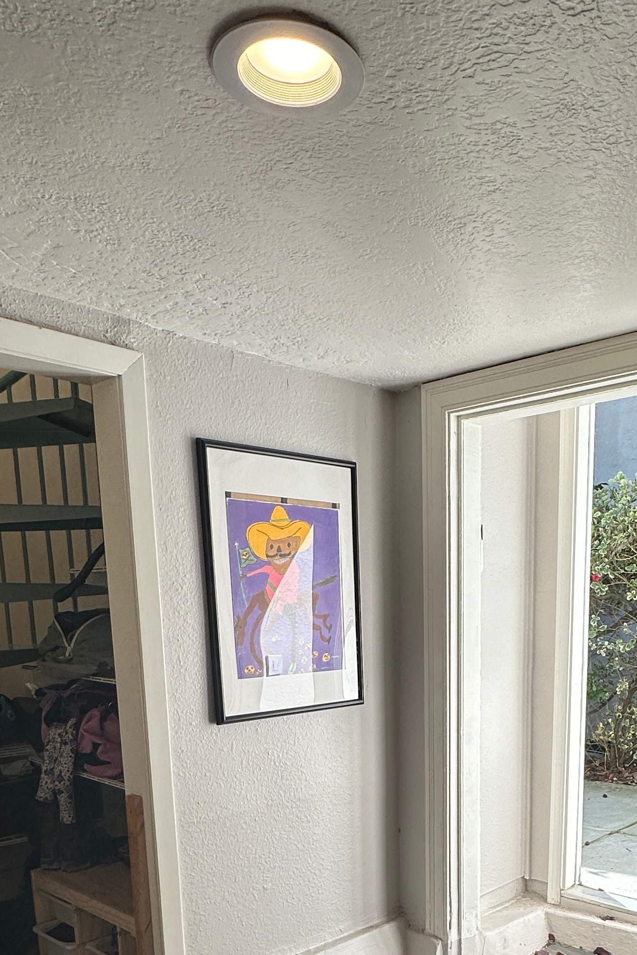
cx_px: 434
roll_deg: -1.2
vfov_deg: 57.4
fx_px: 796
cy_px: 760
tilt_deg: -7.9
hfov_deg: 42.9
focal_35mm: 30
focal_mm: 2.22
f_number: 2.2
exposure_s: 1/612
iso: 40
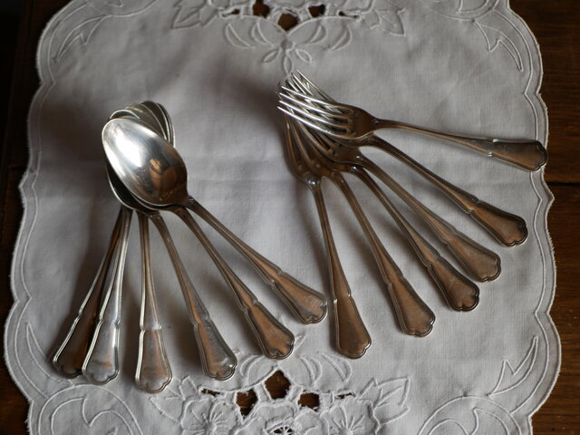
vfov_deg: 29.1
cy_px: 218
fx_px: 838
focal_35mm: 50
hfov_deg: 38.2
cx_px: 290
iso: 200
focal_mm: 25
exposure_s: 1/160
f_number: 2
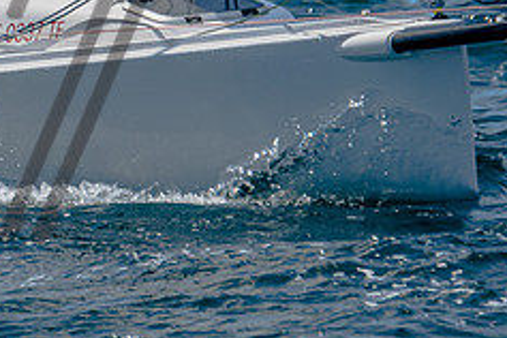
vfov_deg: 1.1
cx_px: -185
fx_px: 17518
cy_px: -2
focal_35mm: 1244
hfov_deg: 1.7
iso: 200
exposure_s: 1/2000
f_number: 5.6
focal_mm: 290
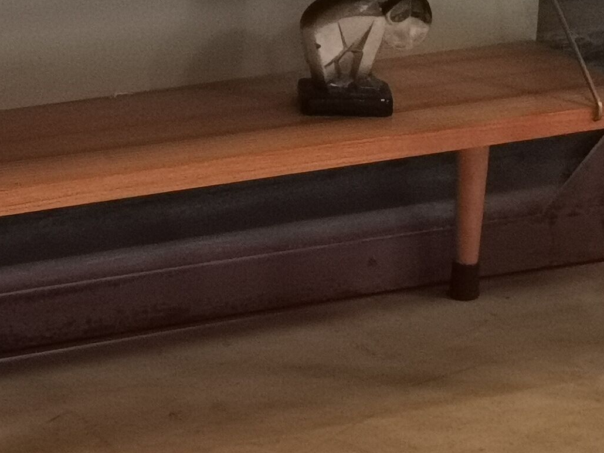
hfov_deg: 11.0
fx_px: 3123
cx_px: 137
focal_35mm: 179
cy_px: 22
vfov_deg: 8.3
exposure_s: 1/50
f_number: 1.9
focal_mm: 6.71
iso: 250
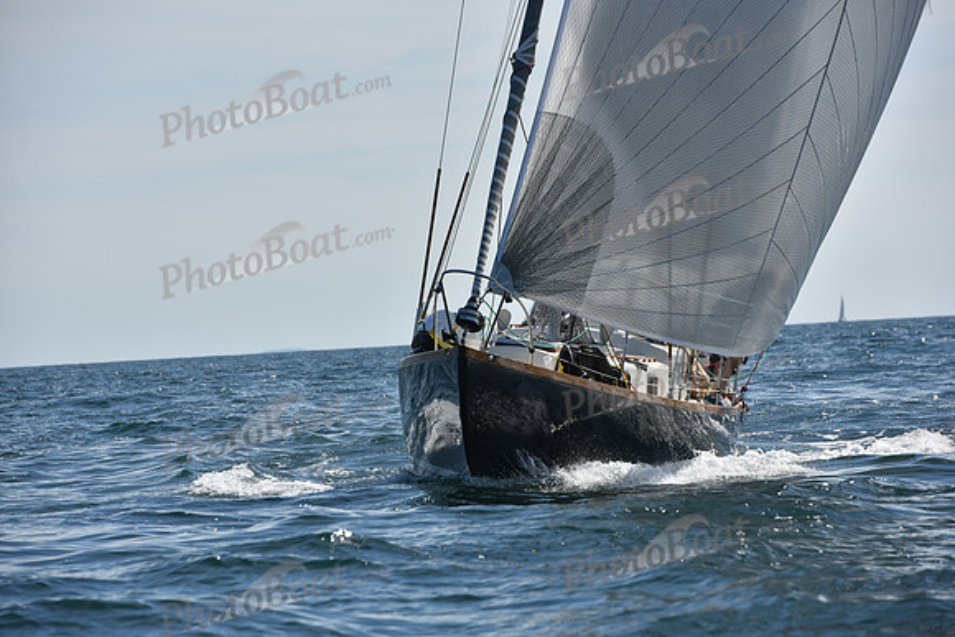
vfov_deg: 7.0
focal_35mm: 195
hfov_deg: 10.5
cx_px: 478
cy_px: 318
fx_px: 5174
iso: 250
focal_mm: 195
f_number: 8
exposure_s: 1/1600
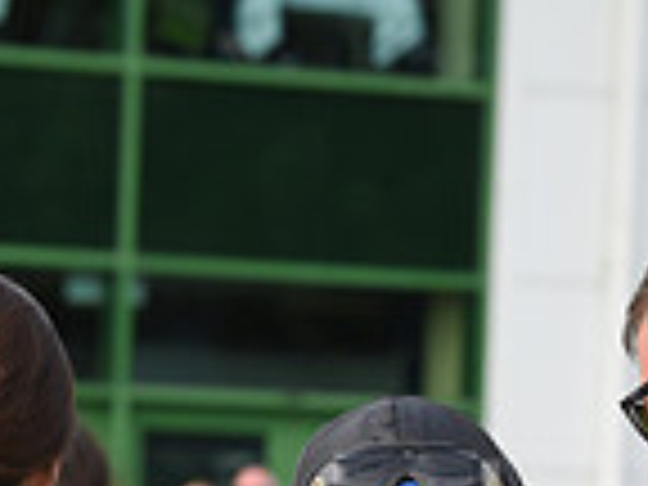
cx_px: 378
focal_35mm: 433
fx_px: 8106
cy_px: 835
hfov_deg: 4.6
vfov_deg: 3.4
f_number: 5.6
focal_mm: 112
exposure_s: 1/1000
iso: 400
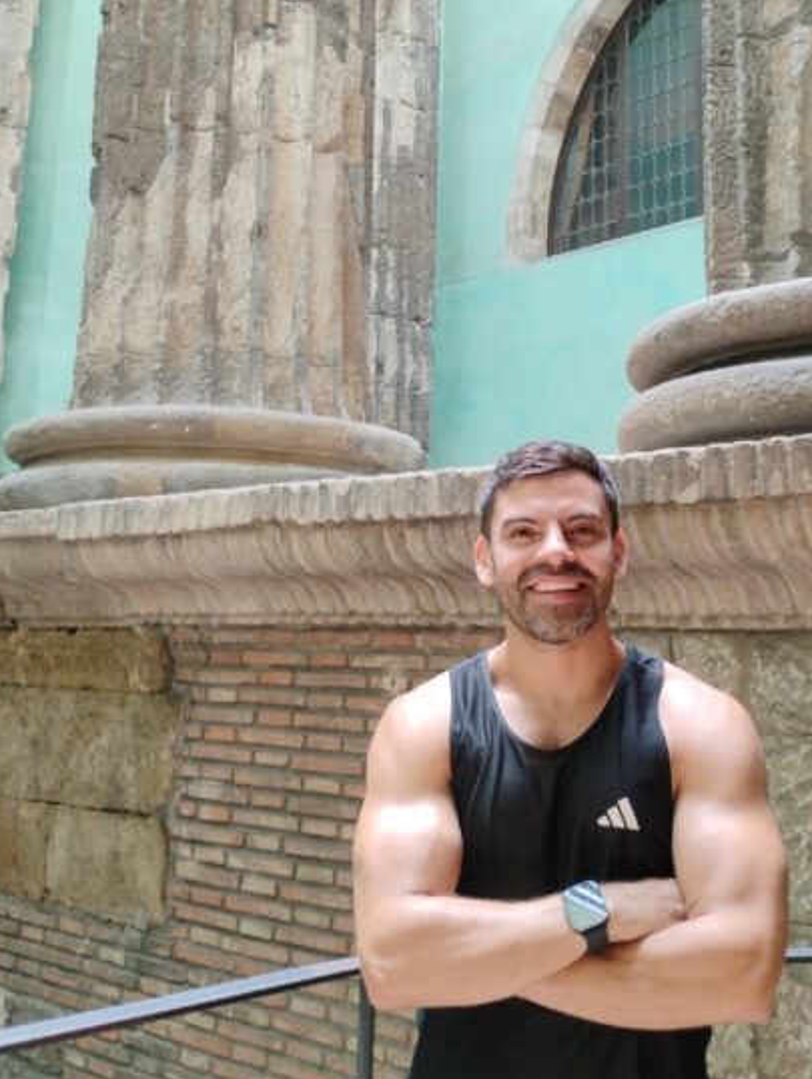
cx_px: 511
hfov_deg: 35.8
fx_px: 1248
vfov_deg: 46.2
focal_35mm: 40
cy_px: 383
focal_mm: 4.26
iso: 434
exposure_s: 1/50
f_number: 1.8
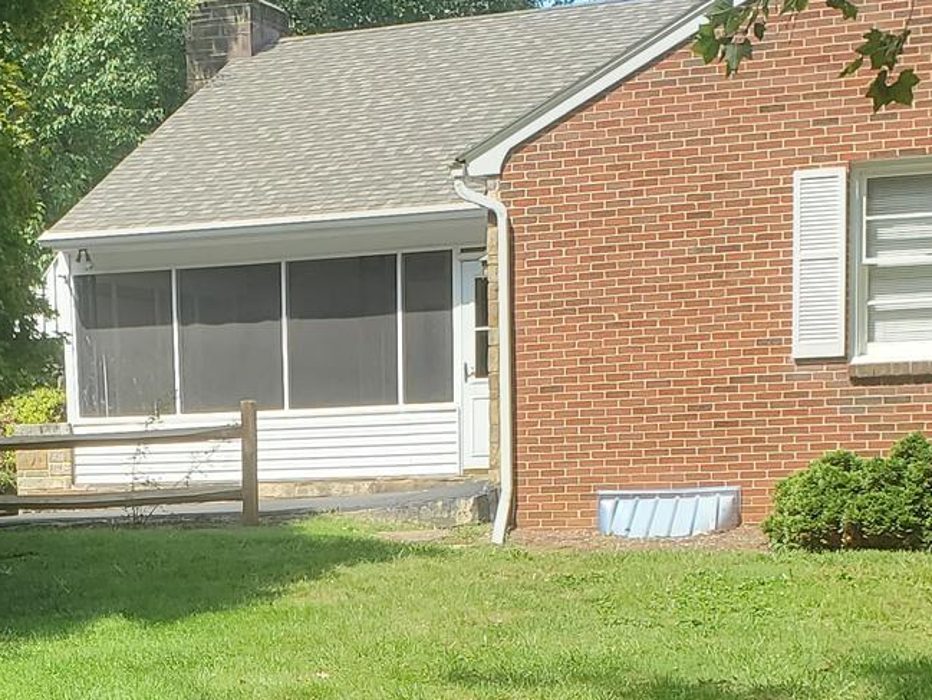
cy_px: 769
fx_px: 2208
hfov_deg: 23.5
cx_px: 213
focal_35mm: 82
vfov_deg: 17.4
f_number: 2.4
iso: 50
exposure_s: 1/461
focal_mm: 4.3
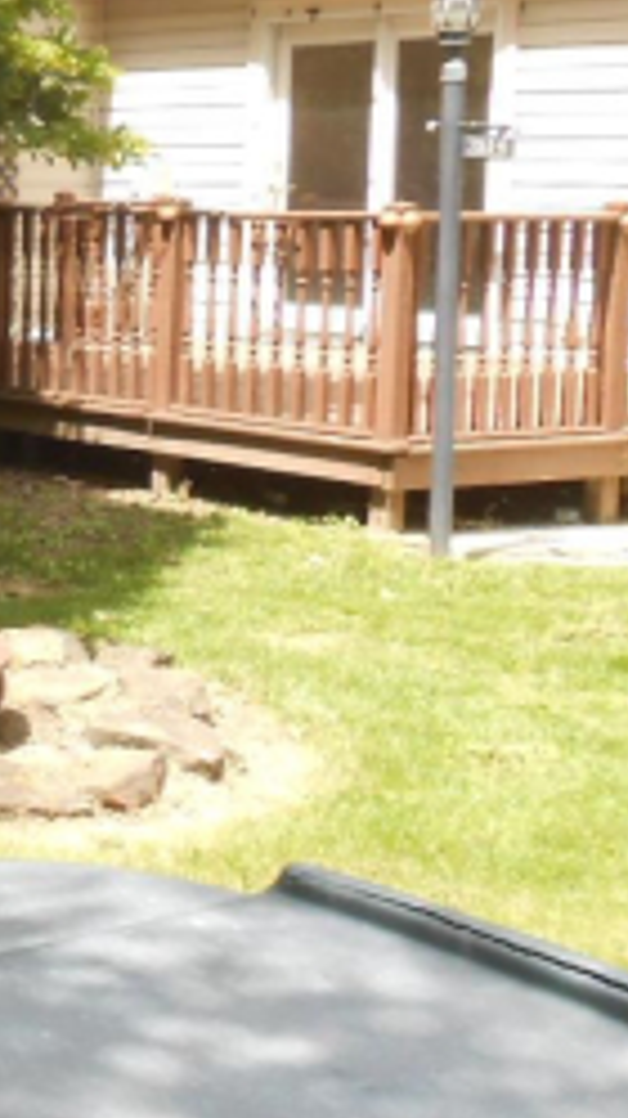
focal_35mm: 76
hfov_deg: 13.4
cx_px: -666
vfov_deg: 27.5
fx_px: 2251
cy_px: 301
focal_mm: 4.6
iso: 80
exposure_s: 1/200
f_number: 3.5
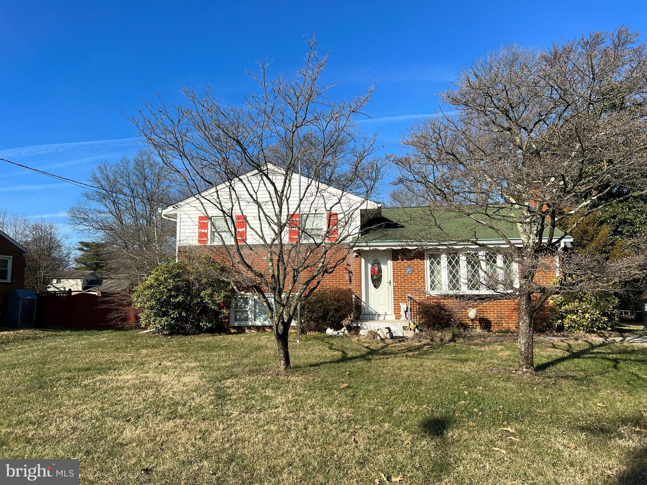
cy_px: 242
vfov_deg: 53.1
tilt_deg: +5.8
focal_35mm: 26
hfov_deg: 67.3
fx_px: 486
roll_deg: +1.0
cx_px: 324
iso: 50
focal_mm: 5.7
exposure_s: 1/3968
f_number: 1.5
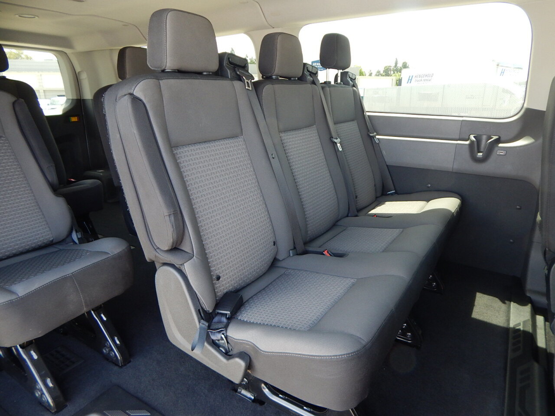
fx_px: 353
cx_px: 278
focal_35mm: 22
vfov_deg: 61.1
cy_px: 208
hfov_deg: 76.4
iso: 125
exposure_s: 1/50
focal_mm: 4
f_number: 3
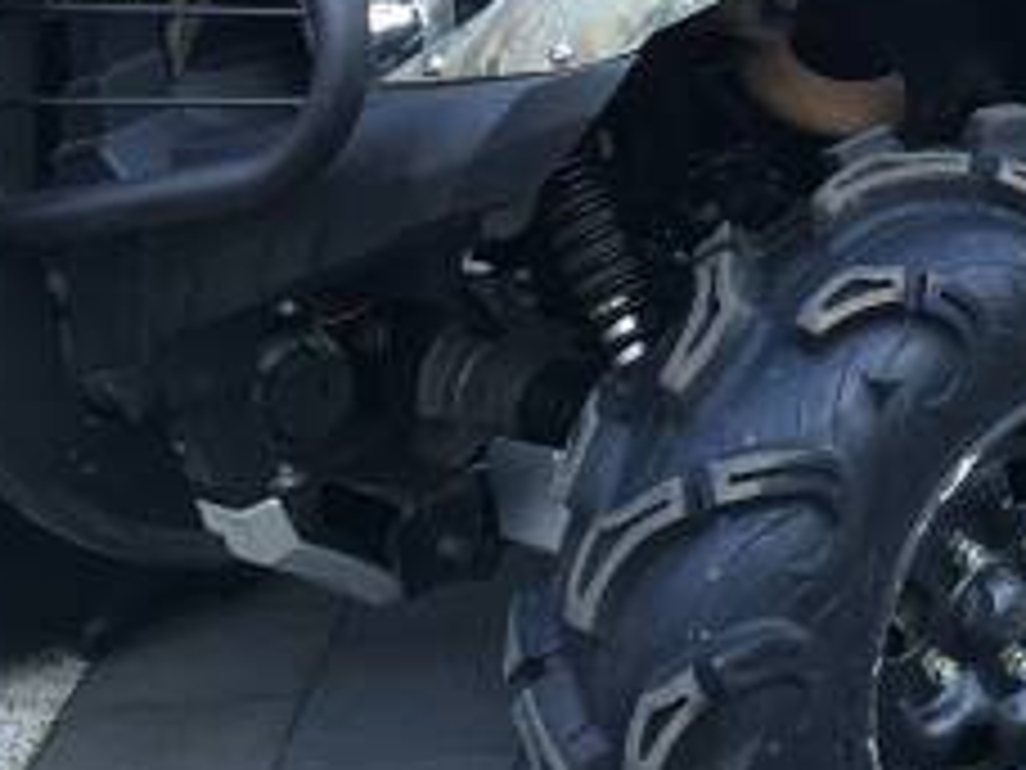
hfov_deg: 14.0
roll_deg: -0.5
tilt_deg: -11.1
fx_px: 3764
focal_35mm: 127
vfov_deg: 11.2
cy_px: -396
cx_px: 1750
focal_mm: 4.15
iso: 25
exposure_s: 1/40
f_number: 2.2
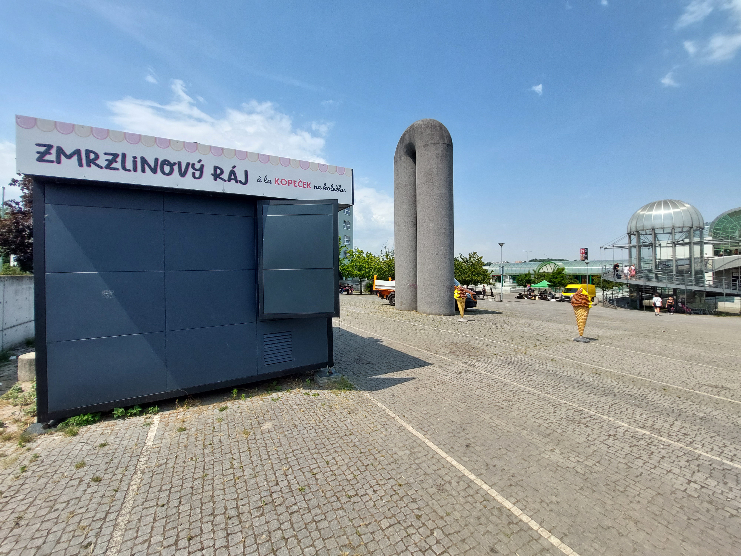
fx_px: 278
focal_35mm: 13
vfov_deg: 89.9
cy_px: 278
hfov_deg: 106.2
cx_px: 370
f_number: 2.2
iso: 50
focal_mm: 1.74
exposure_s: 1/1919
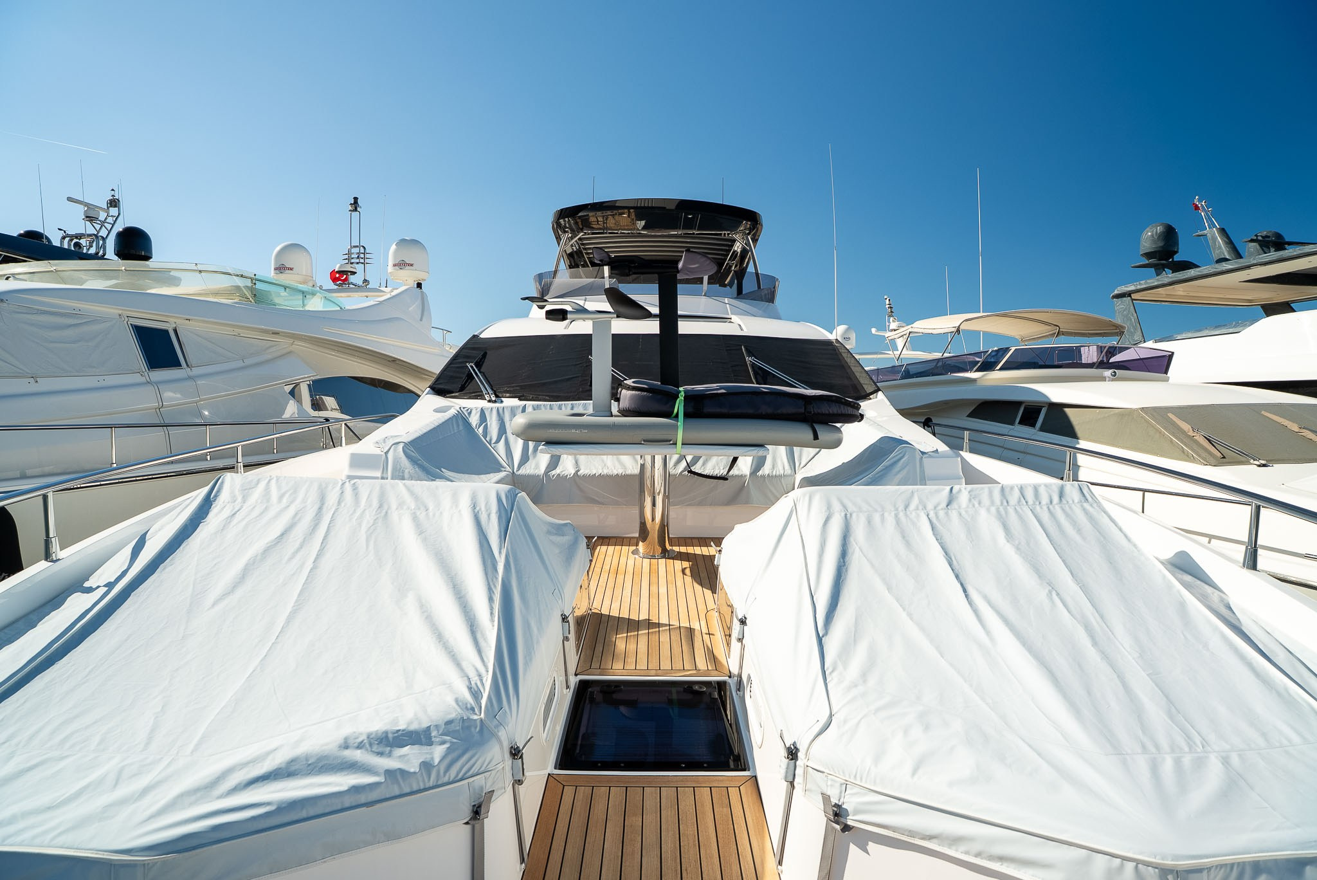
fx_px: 622
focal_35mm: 17
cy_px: 440
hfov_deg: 93.2
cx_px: 658
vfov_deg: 70.5
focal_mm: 17
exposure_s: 1/250
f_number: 8
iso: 125
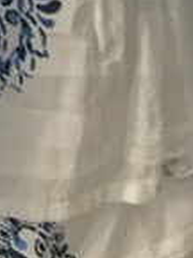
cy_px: -387
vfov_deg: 9.6
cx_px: -147
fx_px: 1338
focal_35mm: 180
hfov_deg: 8.0
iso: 400
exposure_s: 1/60
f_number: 1.8
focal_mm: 4.25
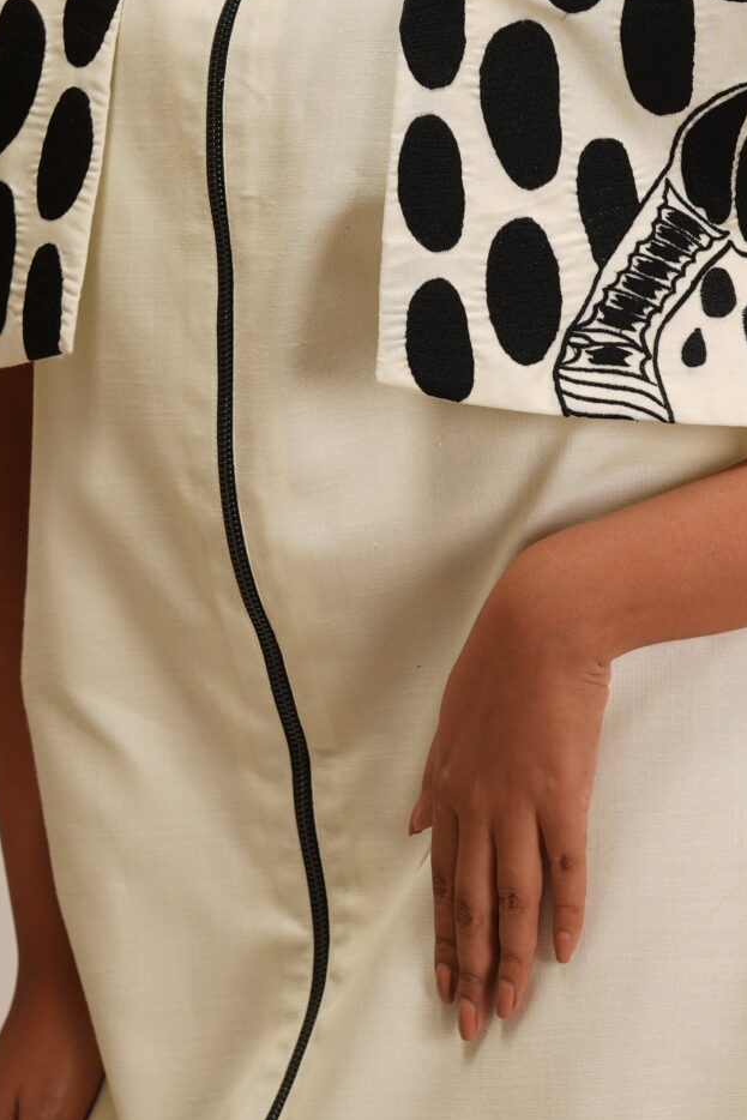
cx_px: 496
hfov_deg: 5.9
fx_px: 7249
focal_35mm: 233
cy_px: 215
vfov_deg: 8.8
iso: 50
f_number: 4.5
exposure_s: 1/160
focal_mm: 85
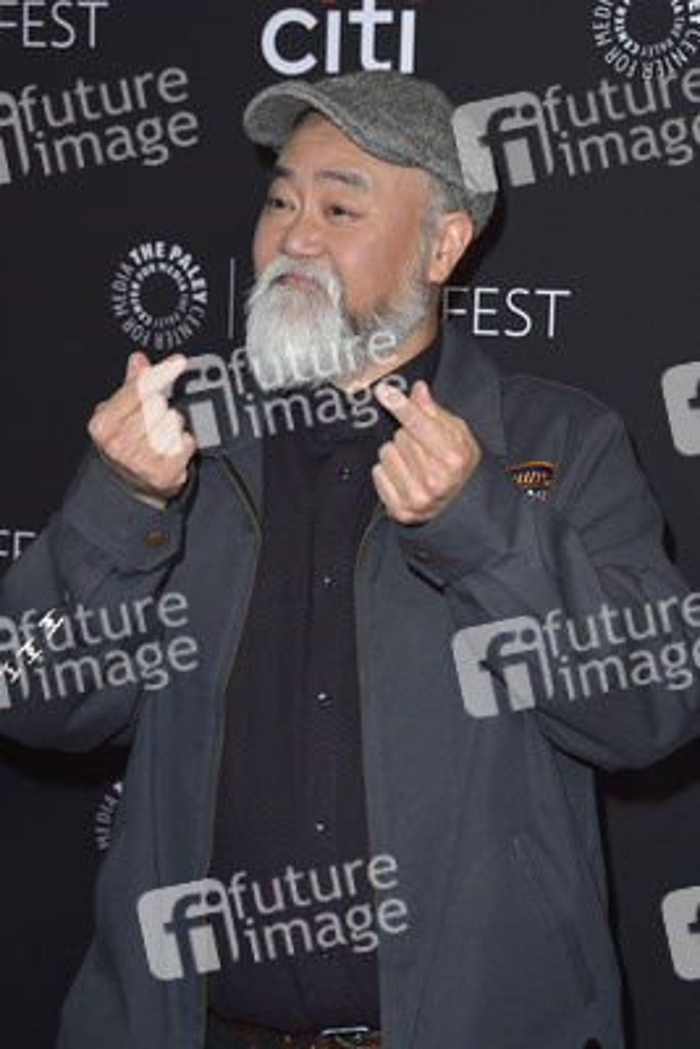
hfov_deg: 19.5
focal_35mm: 70
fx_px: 2040
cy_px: 524
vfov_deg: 28.8
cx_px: 350
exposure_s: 1/200
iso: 320
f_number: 6.3
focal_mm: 70
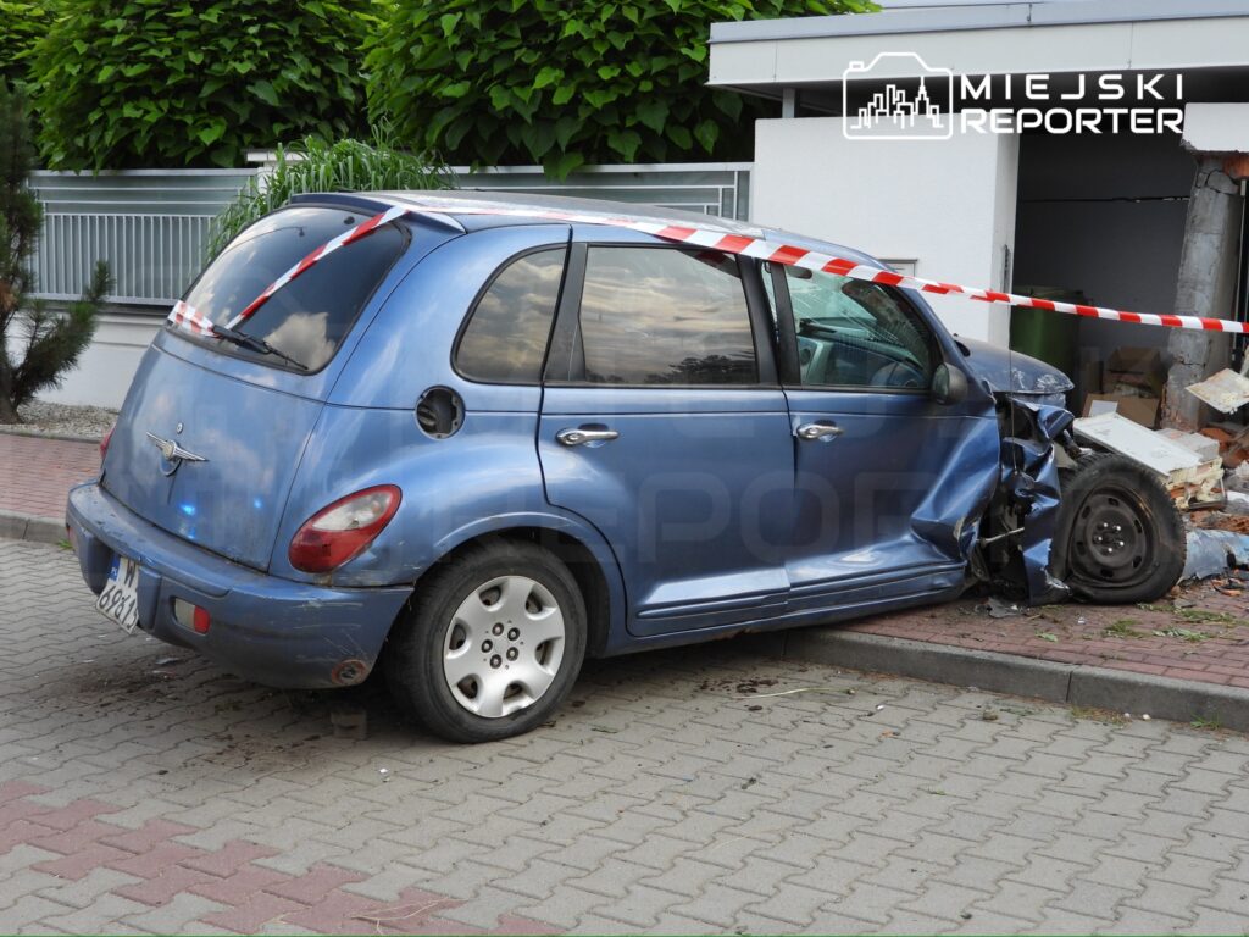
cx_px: 624
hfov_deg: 40.4
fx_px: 1696
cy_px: 468
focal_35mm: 47
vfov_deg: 30.9
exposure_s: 1/250
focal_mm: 8.5
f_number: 3.2
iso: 100
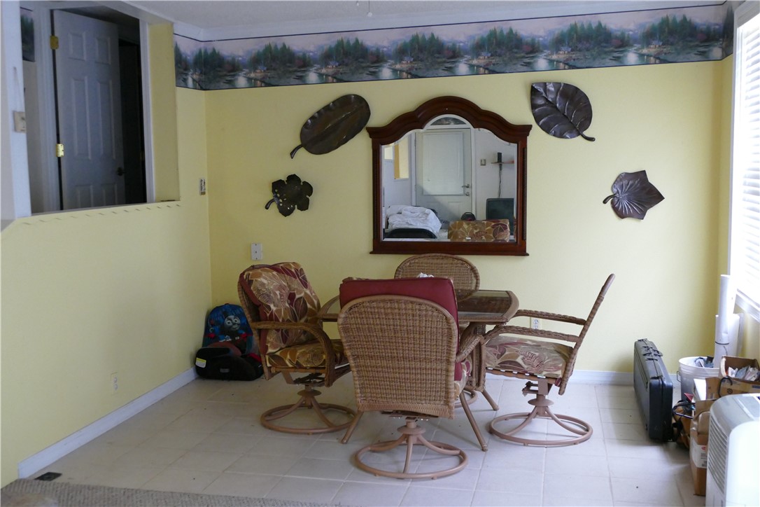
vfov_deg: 31.9
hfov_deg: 46.4
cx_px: 380
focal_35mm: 42
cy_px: 254
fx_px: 887
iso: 1600
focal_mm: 15.26
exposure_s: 1/50
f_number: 3.2
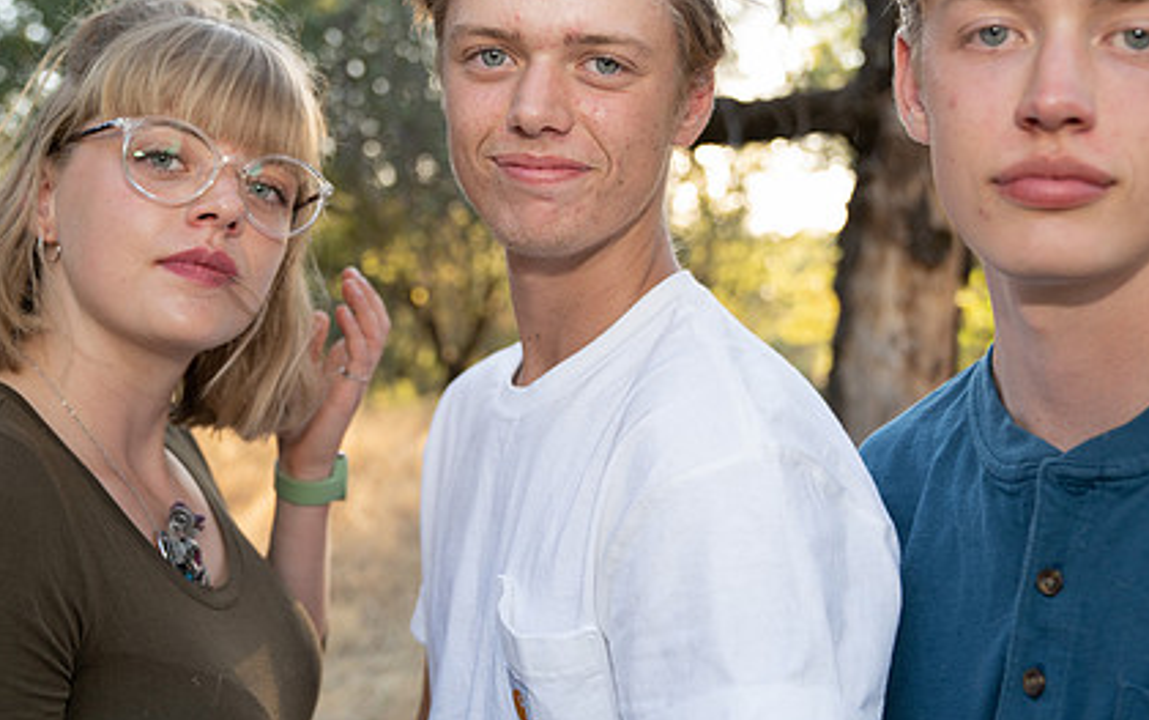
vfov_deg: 33.5
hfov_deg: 51.5
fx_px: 1191
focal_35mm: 38
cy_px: 272
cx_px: 591
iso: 250
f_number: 2.8
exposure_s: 1/160
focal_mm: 27
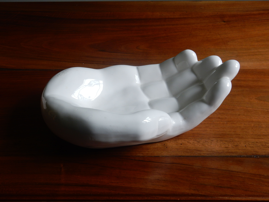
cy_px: 101
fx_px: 396
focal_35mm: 51
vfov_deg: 28.6
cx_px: 134
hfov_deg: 37.5
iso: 180
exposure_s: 1/30
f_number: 4.5
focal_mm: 9
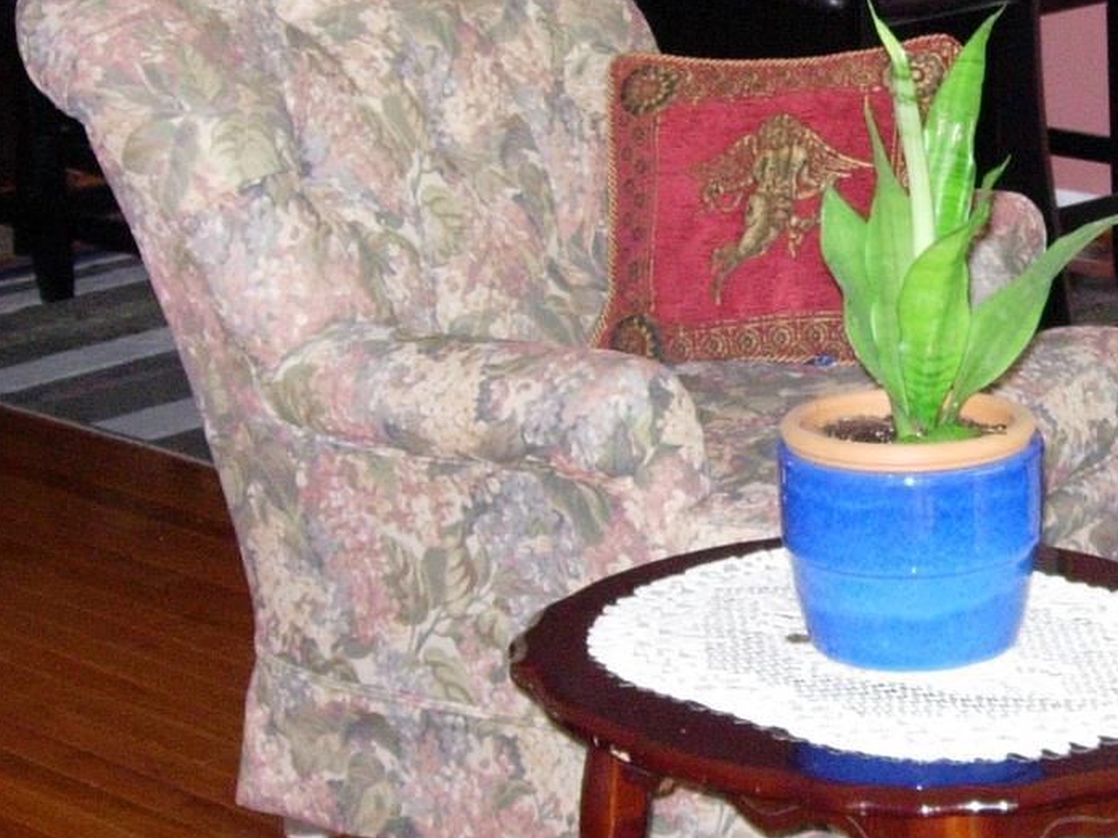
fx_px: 3617
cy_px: 380
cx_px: 956
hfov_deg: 17.4
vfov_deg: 13.2
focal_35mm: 112
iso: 200
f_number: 2.8
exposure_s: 1/161
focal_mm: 7.8
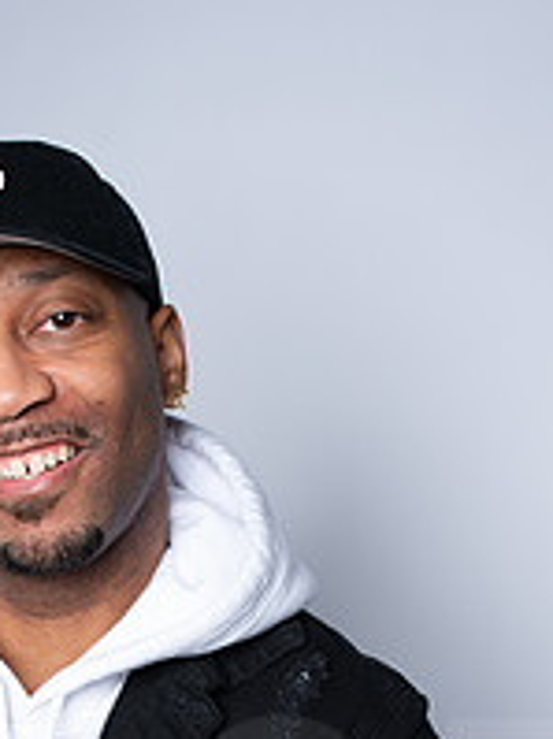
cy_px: 817
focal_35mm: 76
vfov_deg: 24.0
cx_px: 48
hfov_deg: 19.0
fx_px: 1621
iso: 250
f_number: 6.3
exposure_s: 1/200
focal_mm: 35
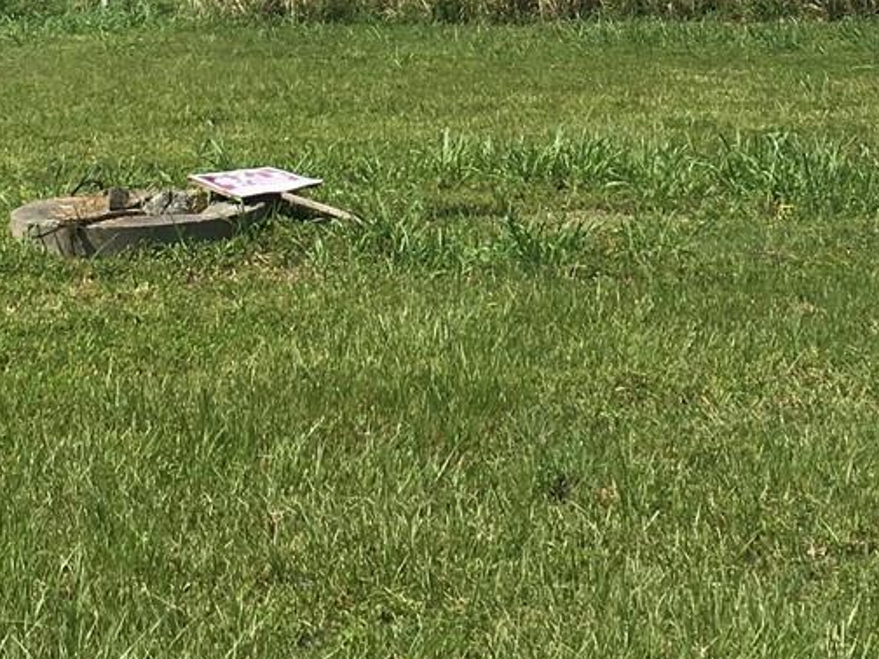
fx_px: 2336
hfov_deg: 21.3
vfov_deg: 15.4
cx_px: 466
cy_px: -167
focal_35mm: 92
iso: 25
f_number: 2.2
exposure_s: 1/2481
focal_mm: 4.15
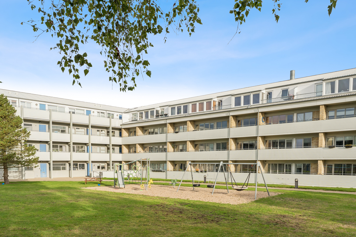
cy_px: 118
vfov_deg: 47.9
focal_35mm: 27
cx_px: 178
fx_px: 267
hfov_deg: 67.4
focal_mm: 27
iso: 400
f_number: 10
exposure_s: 1/400
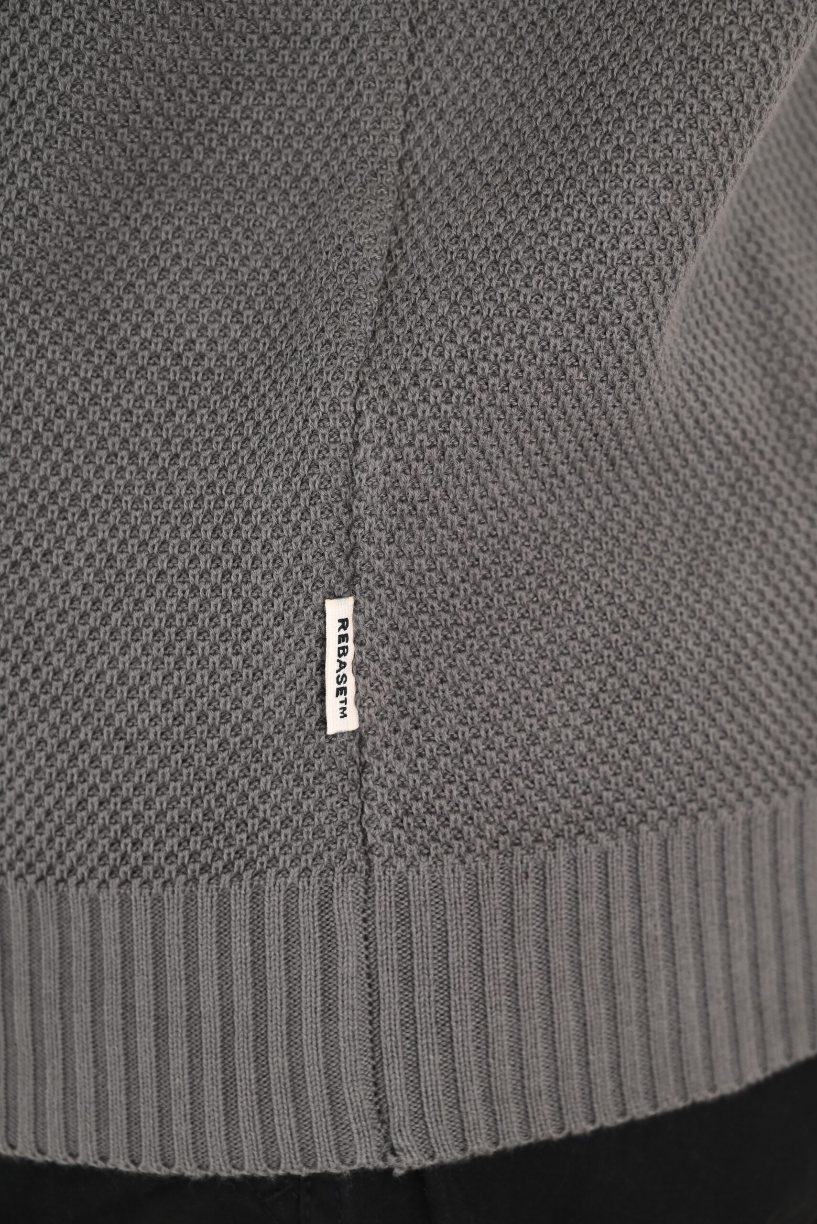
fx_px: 2244
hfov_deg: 20.6
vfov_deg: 30.5
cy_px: 612
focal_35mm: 66
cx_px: 408
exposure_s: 1/125
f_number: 5.6
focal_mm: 66
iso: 800
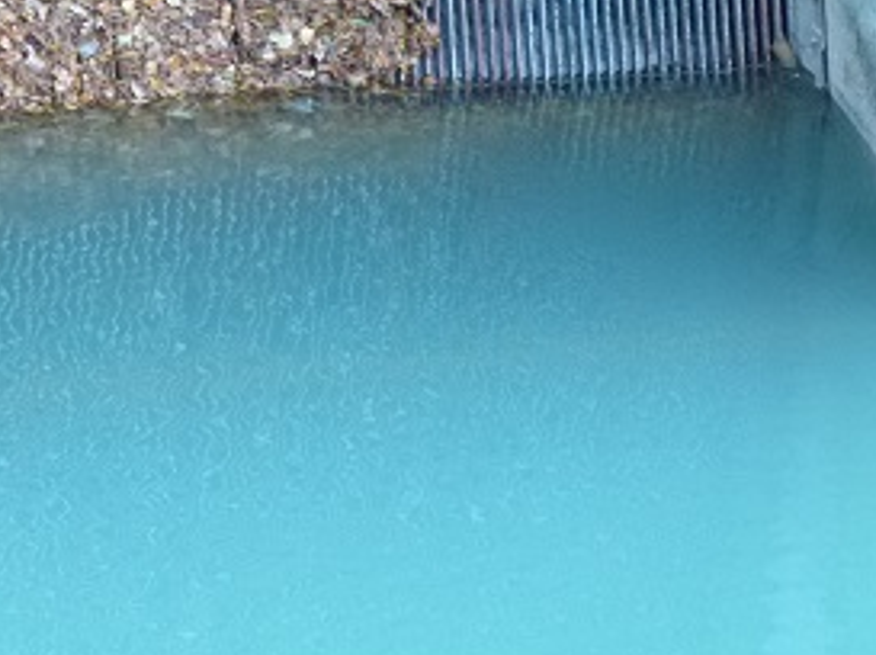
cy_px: 122
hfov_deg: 2.4
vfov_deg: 1.8
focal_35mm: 833
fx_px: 21052
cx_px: 183
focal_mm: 85.2
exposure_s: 1/30
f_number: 4.5
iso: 400
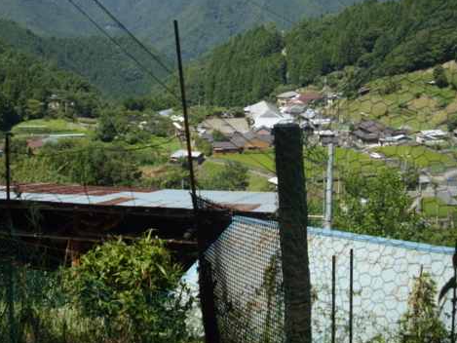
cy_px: 67
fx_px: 885
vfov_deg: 21.7
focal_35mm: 67
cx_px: 238
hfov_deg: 29.0
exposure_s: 1/250
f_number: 5.6
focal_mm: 6.2
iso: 80
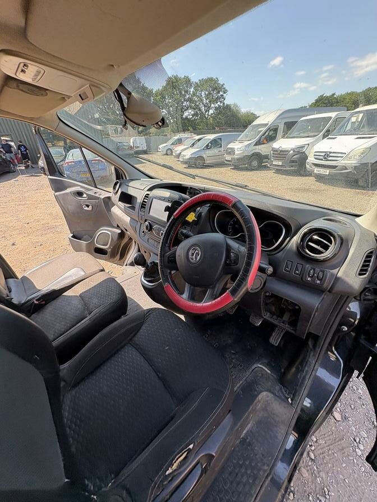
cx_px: 188
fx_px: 203
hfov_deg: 85.7
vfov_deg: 102.1
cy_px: 251
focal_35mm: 14
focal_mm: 2.22
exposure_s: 1/137
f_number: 2.2
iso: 40
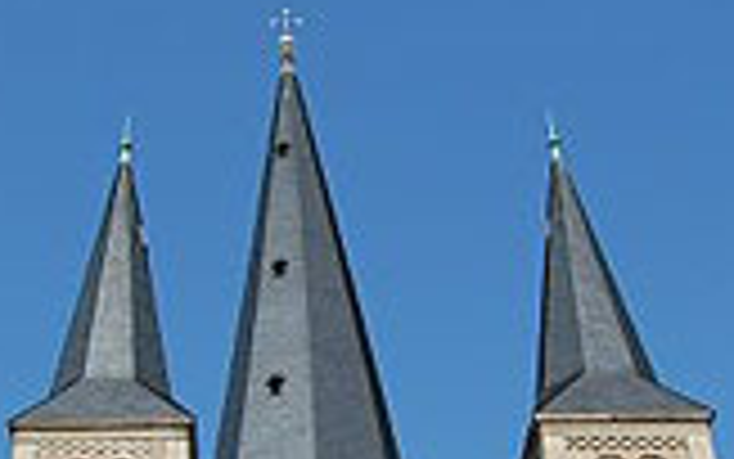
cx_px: 297
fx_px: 1521
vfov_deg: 16.7
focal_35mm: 76
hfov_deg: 27.1
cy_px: 504
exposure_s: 1/500
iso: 200
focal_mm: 18
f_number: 8
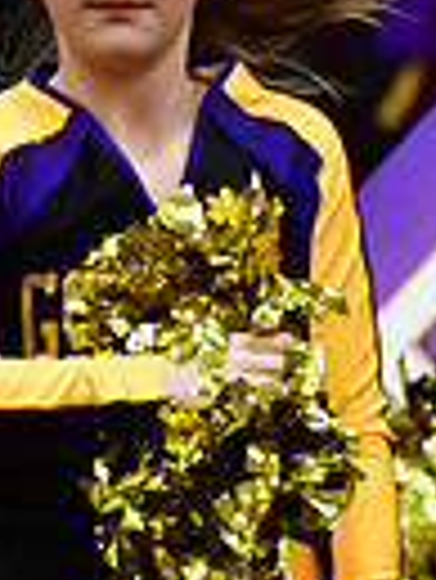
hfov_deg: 1.2
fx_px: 21679
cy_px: 79
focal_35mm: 1293
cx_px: -724
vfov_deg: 1.5
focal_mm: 200
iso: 4000
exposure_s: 1/500
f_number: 3.5
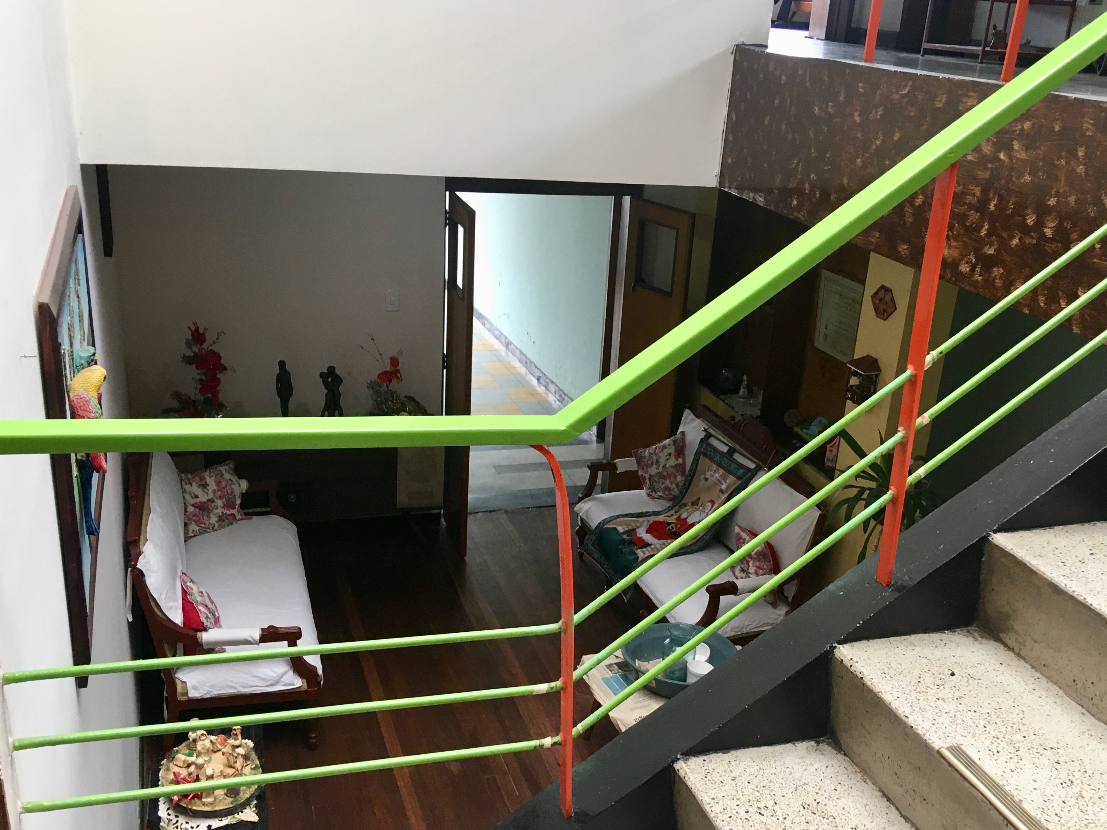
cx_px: 625
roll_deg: -8.0
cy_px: 490
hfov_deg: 51.2
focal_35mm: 36
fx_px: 1151
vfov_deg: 39.5
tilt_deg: -22.2
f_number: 2.2
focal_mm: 4.15
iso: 40
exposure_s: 1/30
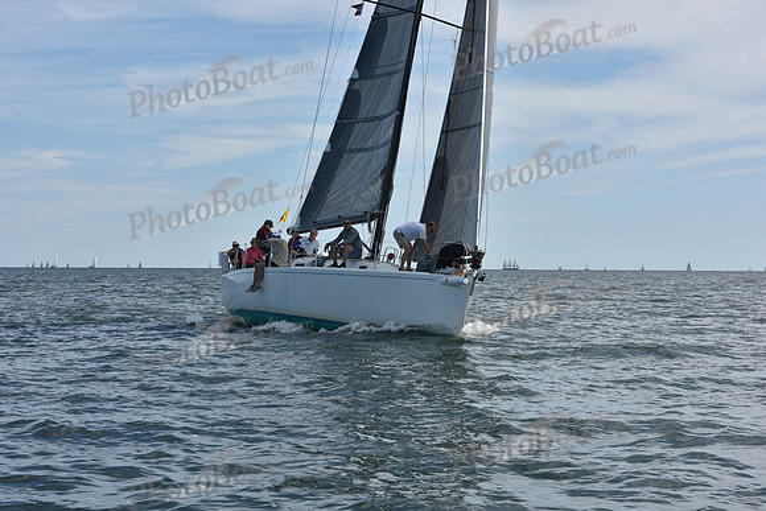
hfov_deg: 26.0
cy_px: 256
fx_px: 1660
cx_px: 383
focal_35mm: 78
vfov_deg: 17.5
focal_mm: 78
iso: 320
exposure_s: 1/1000
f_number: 10
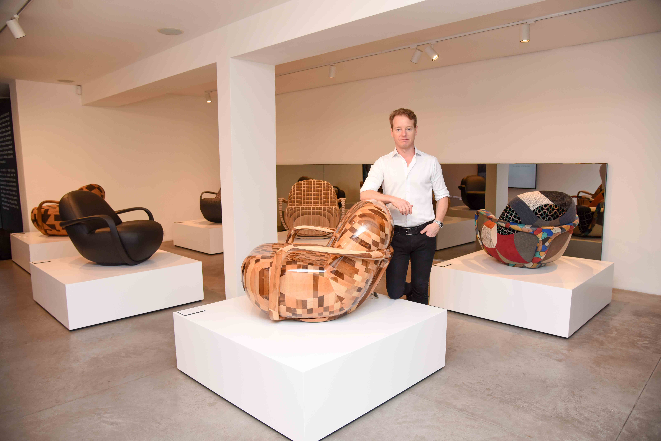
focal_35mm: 24
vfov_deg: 53.2
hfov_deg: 73.7
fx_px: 441
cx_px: 330
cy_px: 220
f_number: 4
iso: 1000
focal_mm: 24
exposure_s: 1/250
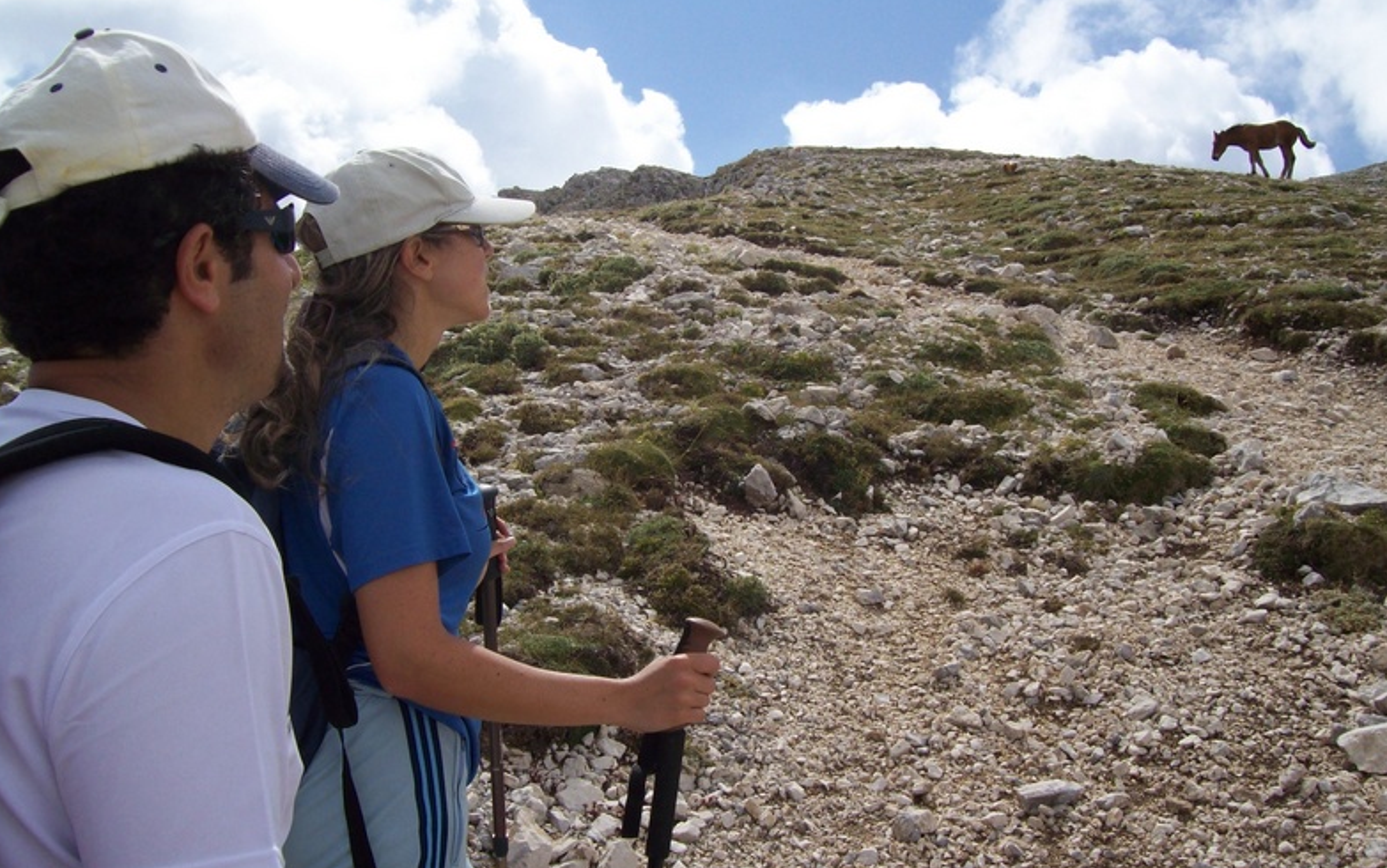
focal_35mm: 39
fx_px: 1475
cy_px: 430
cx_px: 694
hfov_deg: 50.4
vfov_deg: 32.8
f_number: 4.8
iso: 80
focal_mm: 6
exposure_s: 1/1236
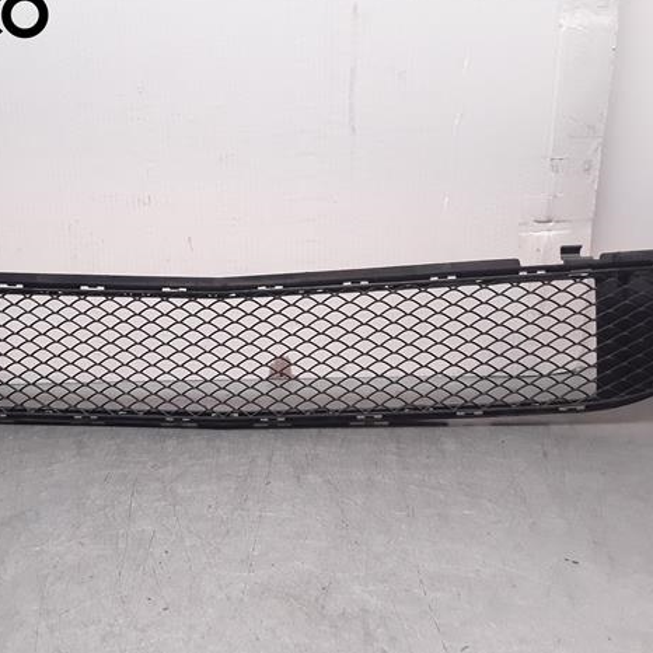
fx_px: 726
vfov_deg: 48.5
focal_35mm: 34
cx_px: 227
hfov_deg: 47.8
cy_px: 326
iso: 100
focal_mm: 2.91
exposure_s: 1/125
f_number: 1.9
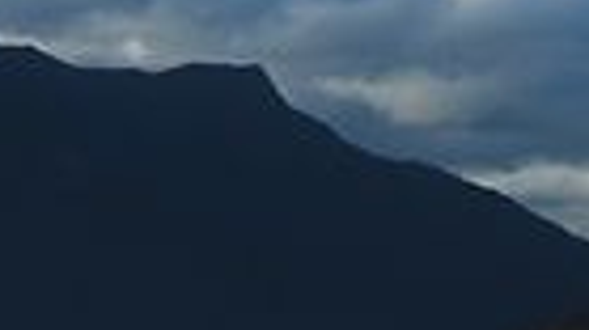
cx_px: 428
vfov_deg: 3.0
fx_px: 6319
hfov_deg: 5.3
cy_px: -28
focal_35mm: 405
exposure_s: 1/160
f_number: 10
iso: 100
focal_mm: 35
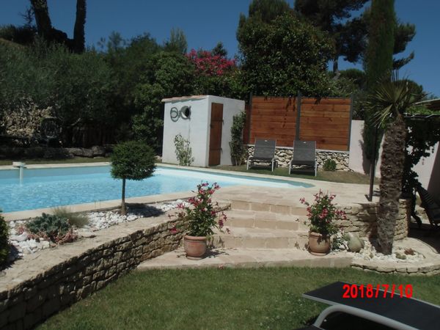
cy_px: 165
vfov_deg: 37.7
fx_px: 483
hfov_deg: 49.0
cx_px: 220
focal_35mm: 38
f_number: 3.9
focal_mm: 6.67
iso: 64
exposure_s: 1/1000
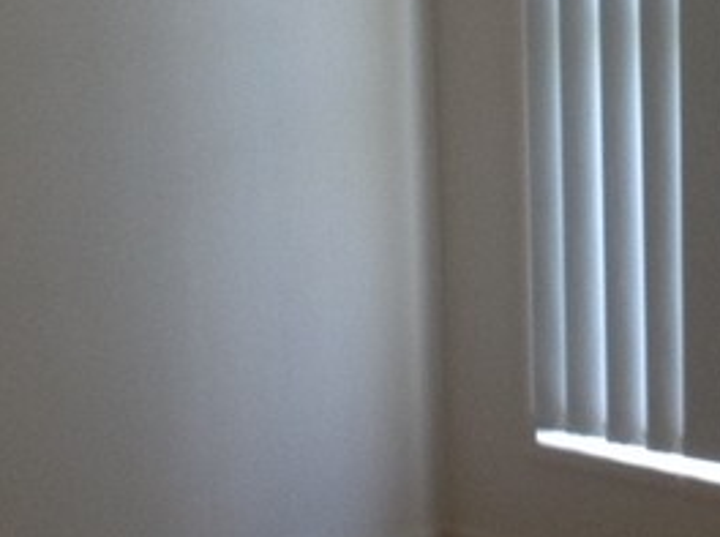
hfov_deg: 14.2
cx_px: 780
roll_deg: +0.9
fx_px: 2824
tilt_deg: -5.6
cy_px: 83
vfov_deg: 10.8
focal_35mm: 136
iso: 100
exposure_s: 1/15
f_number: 2.4
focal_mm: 4.28
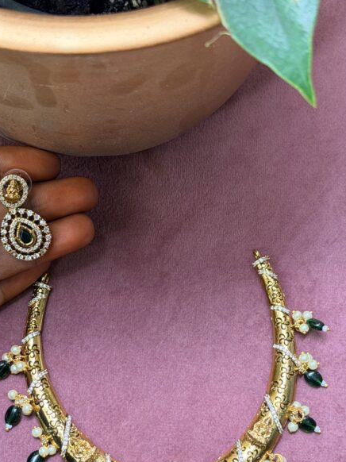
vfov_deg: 25.2
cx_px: 166
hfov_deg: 19.1
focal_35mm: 77
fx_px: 1027
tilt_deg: -77.0
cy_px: 300
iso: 100
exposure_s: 1/66
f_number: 1.78
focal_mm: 6.76
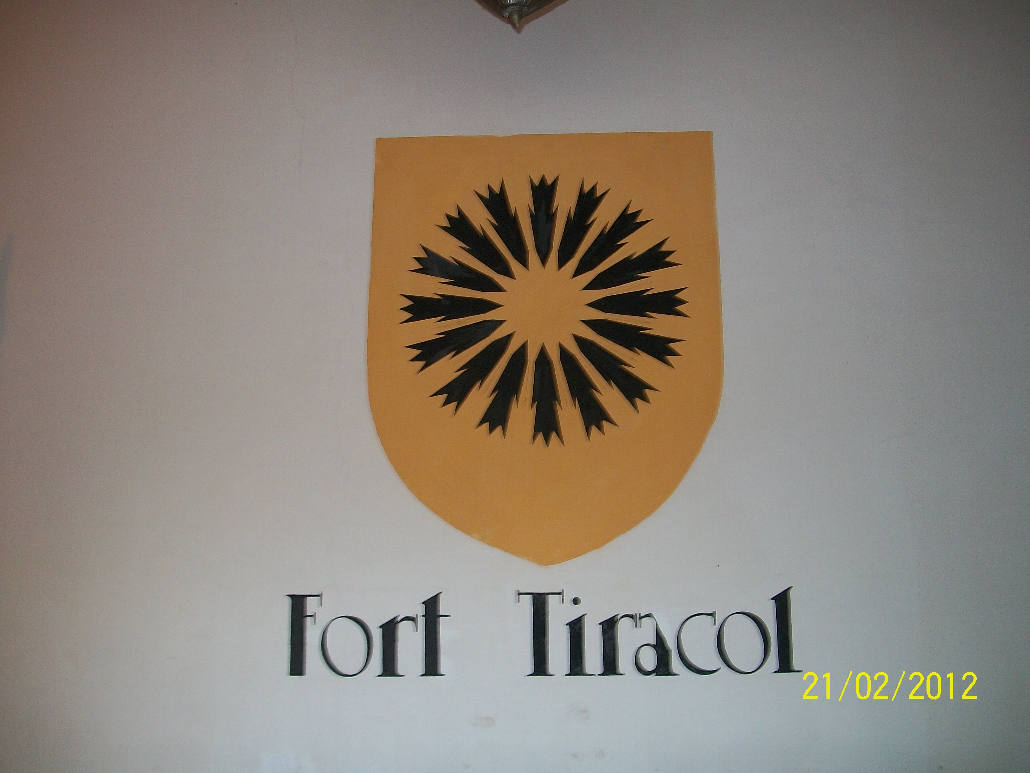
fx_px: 1071
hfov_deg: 51.4
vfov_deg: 39.7
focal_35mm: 36
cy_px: 386
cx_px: 515
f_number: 2.7
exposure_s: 1/30
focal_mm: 6
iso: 80
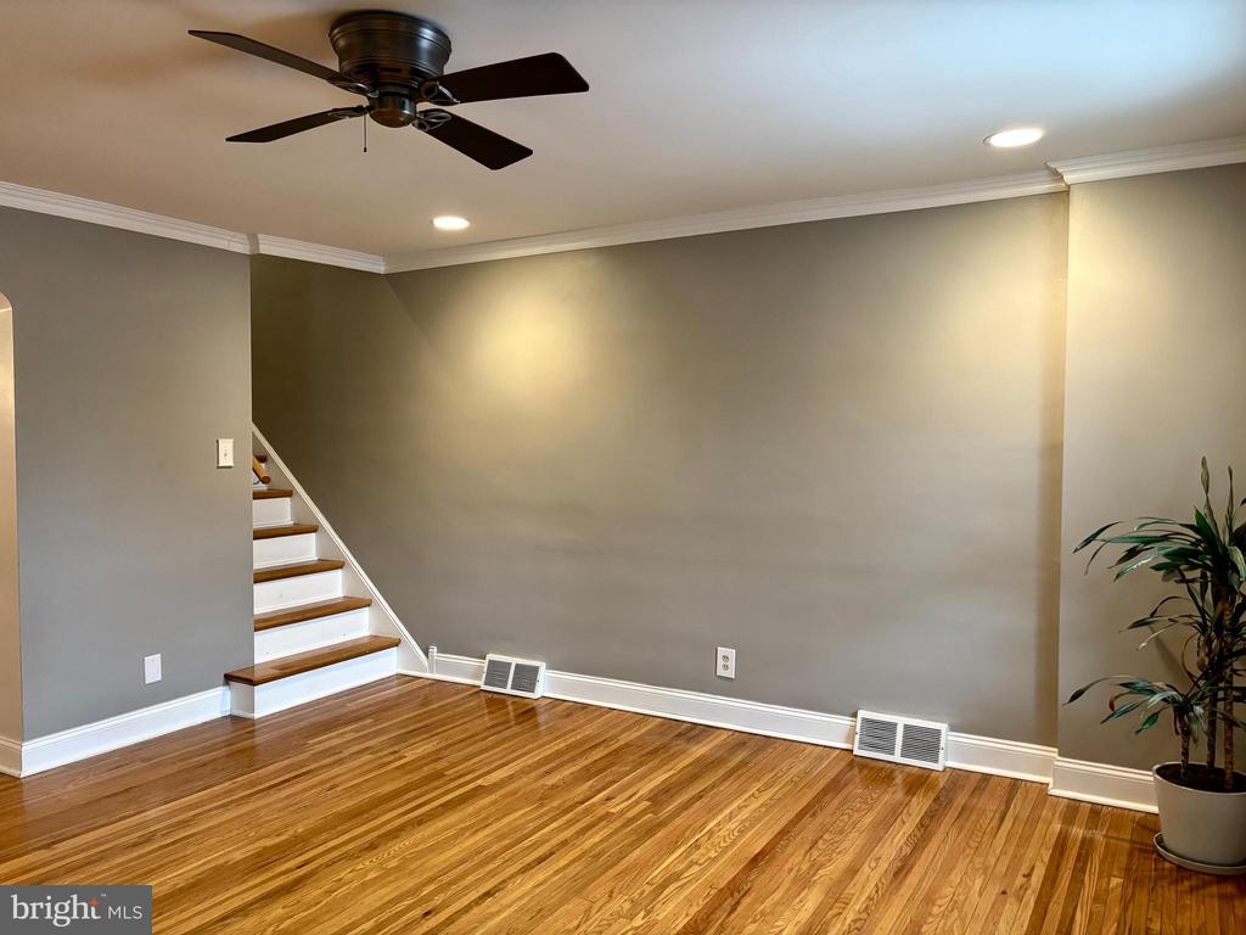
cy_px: 468
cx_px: 623
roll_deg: -0.6
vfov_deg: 53.1
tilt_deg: -2.6
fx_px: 936
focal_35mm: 26
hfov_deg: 67.3
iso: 250
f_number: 1.6
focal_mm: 5.96
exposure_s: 1/60
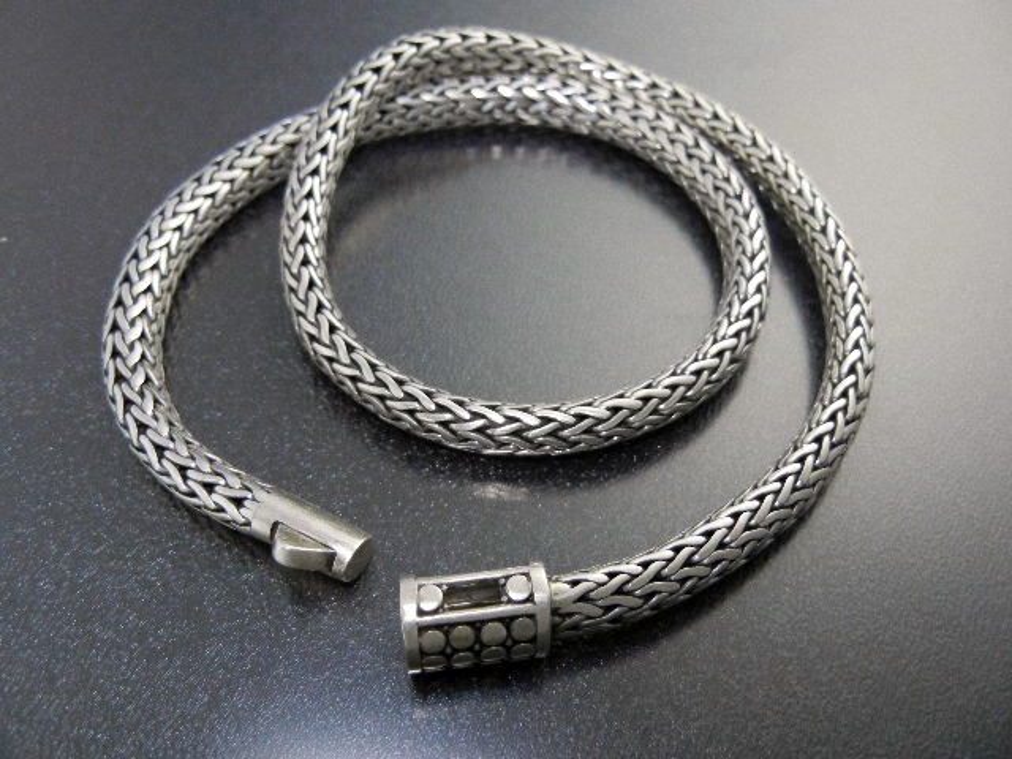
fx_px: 994
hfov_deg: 54.0
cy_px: 380
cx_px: 506
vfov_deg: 41.8
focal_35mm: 34
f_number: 7.2
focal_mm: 6.2
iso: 800
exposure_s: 1/30
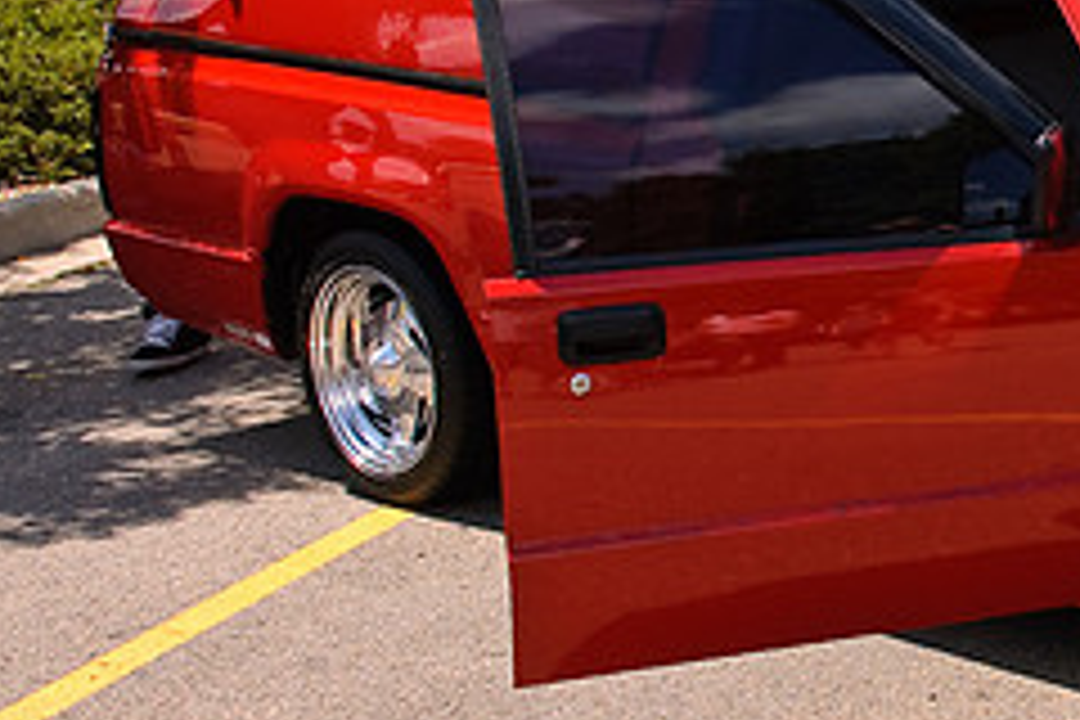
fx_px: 2610
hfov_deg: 22.0
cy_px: 288
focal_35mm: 87
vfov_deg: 15.7
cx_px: 1215
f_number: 10
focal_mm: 24
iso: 200
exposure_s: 1/400
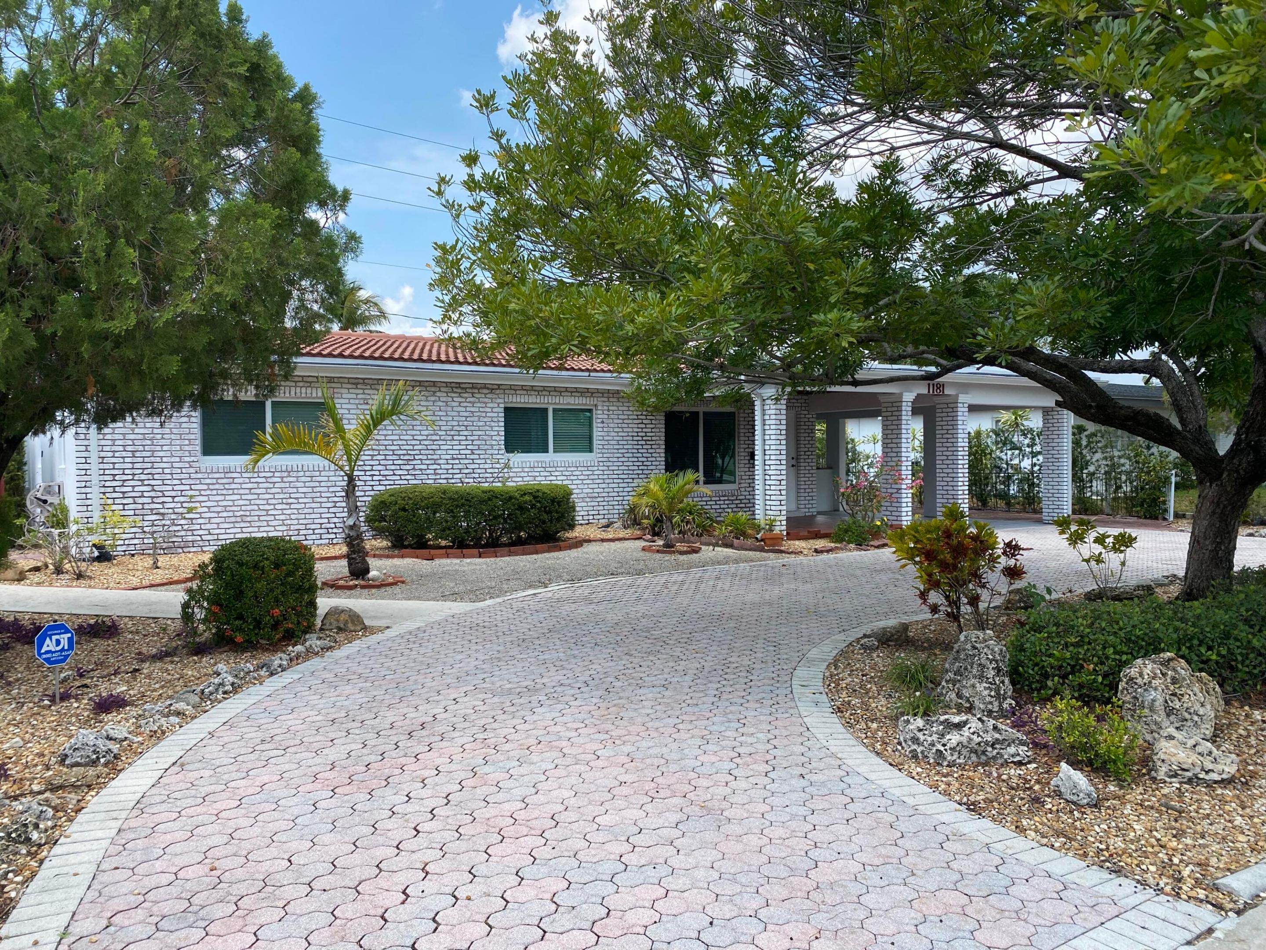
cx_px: 633
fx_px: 951
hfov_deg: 67.3
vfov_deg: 53.1
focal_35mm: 26
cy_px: 475
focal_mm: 4.25
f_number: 1.8
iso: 32
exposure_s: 1/1346
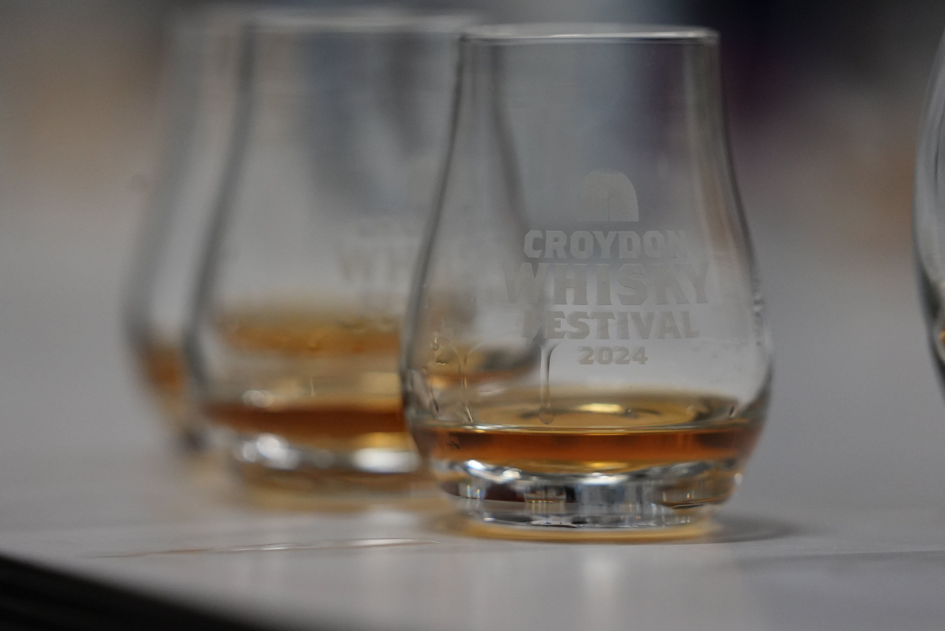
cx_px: 472
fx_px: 5253
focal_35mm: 200
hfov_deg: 10.3
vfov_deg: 6.9
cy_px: 316
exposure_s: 1/250
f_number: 4.5
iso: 5000
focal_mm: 200
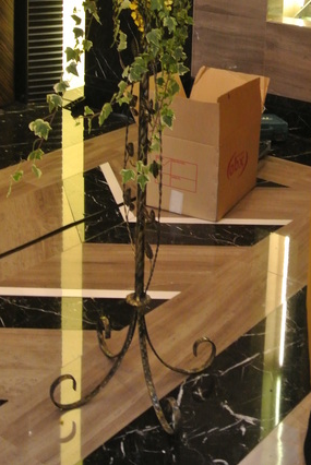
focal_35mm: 62
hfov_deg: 22.0
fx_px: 801
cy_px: 2
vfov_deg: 30.1
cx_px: 160
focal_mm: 11.8
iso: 800
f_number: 3.8
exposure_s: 1/25
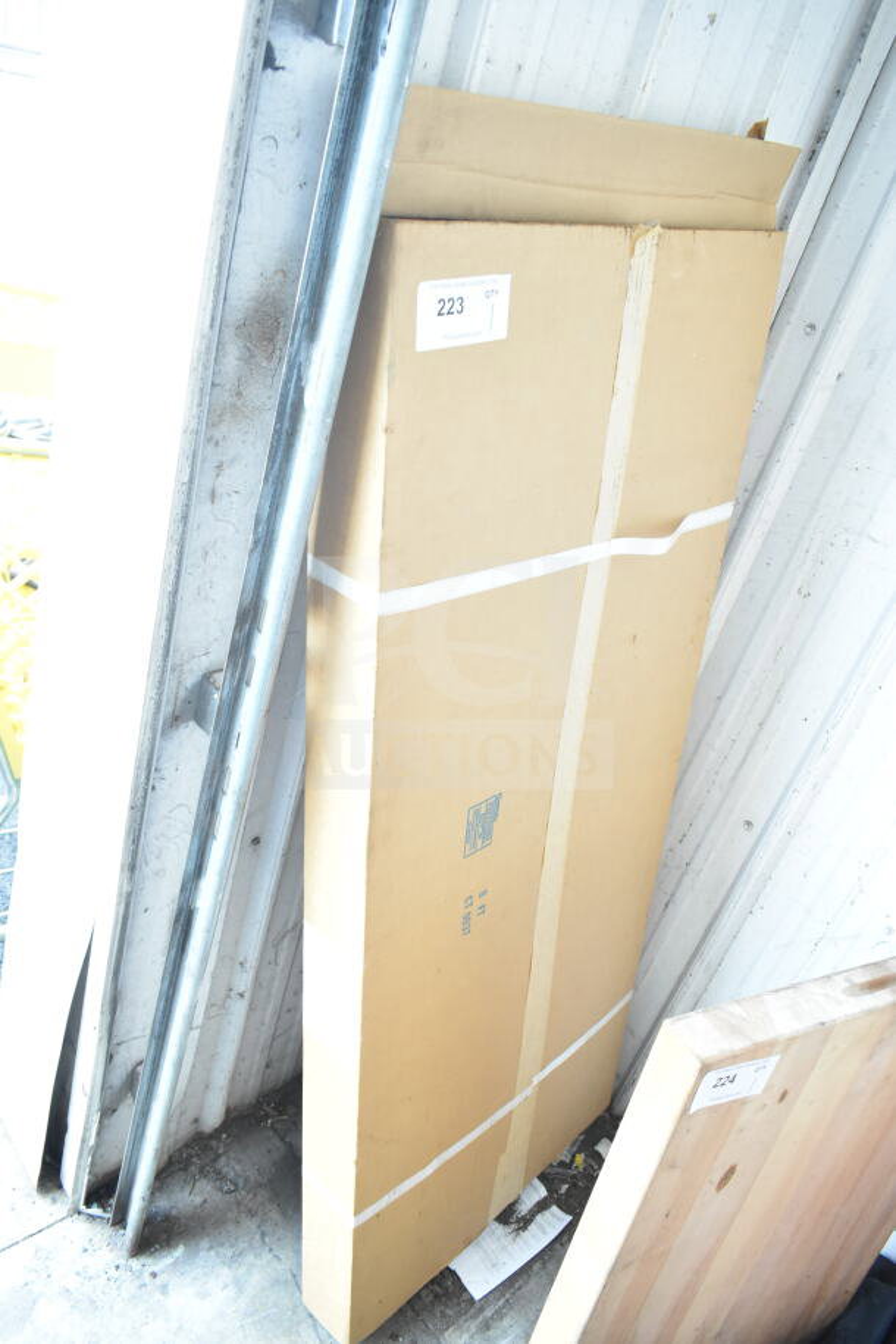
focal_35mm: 27
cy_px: 672
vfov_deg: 67.4
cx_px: 448
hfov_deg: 48.0
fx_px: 1007
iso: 1600
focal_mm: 18
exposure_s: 1/80
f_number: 4.5
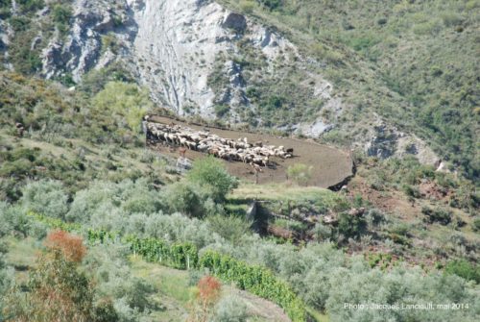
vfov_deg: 4.6
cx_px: 240
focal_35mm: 300
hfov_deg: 6.9
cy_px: 161
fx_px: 4006
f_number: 5.6
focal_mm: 200
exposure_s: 1/500
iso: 320
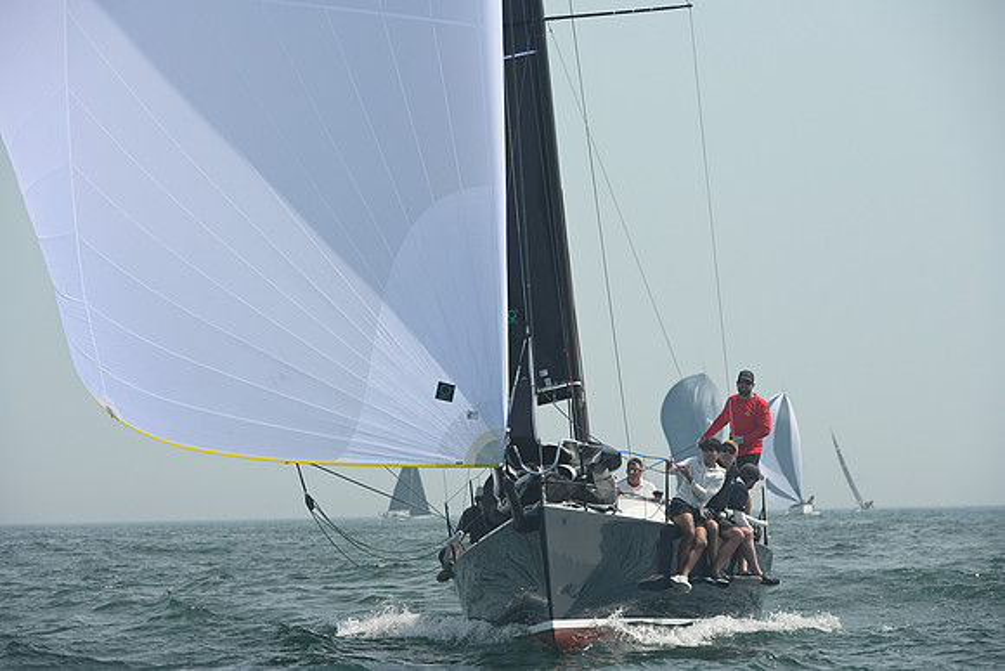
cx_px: 502
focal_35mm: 180
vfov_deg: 7.6
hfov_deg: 11.4
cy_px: 336
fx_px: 5026
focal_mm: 180
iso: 320
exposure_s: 1/1250
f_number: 8
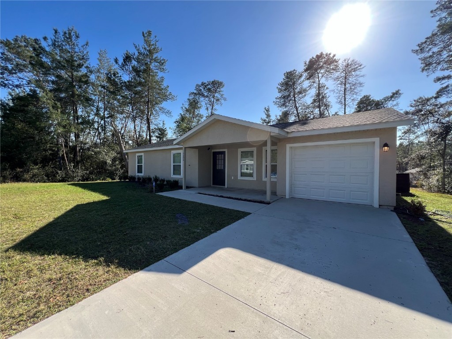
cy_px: 170
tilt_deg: -0.7
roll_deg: +0.1
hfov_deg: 106.2
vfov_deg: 89.9
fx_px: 170
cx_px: 226
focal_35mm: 13
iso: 32
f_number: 1.8
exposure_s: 1/598
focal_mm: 1.57
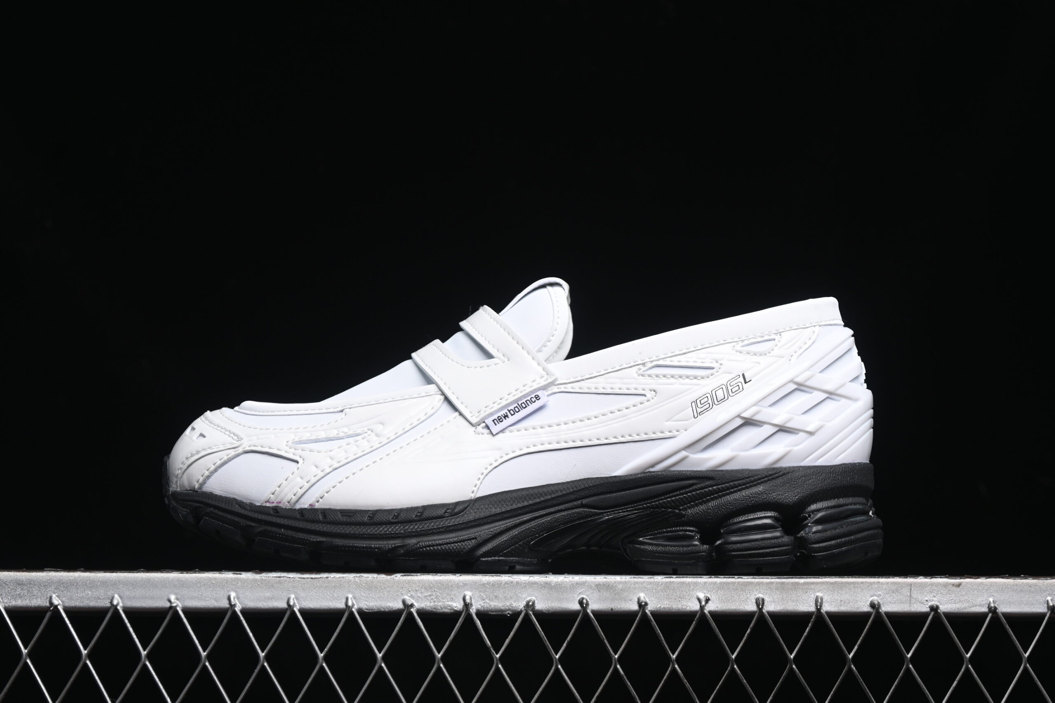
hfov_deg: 27.0
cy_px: 352
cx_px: 528
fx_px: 2198
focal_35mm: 75
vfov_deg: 18.2
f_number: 6.3
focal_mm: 50
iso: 160
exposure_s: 1/60
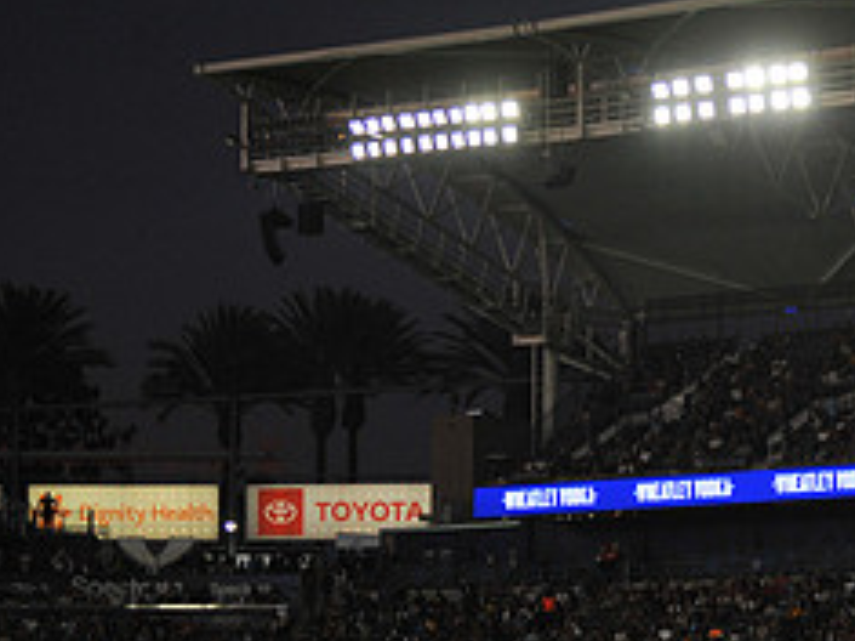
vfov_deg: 8.9
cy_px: 514
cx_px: 830
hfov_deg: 11.8
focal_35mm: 166
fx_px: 4098
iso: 1600
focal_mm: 70
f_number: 2.8
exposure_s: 1/2000
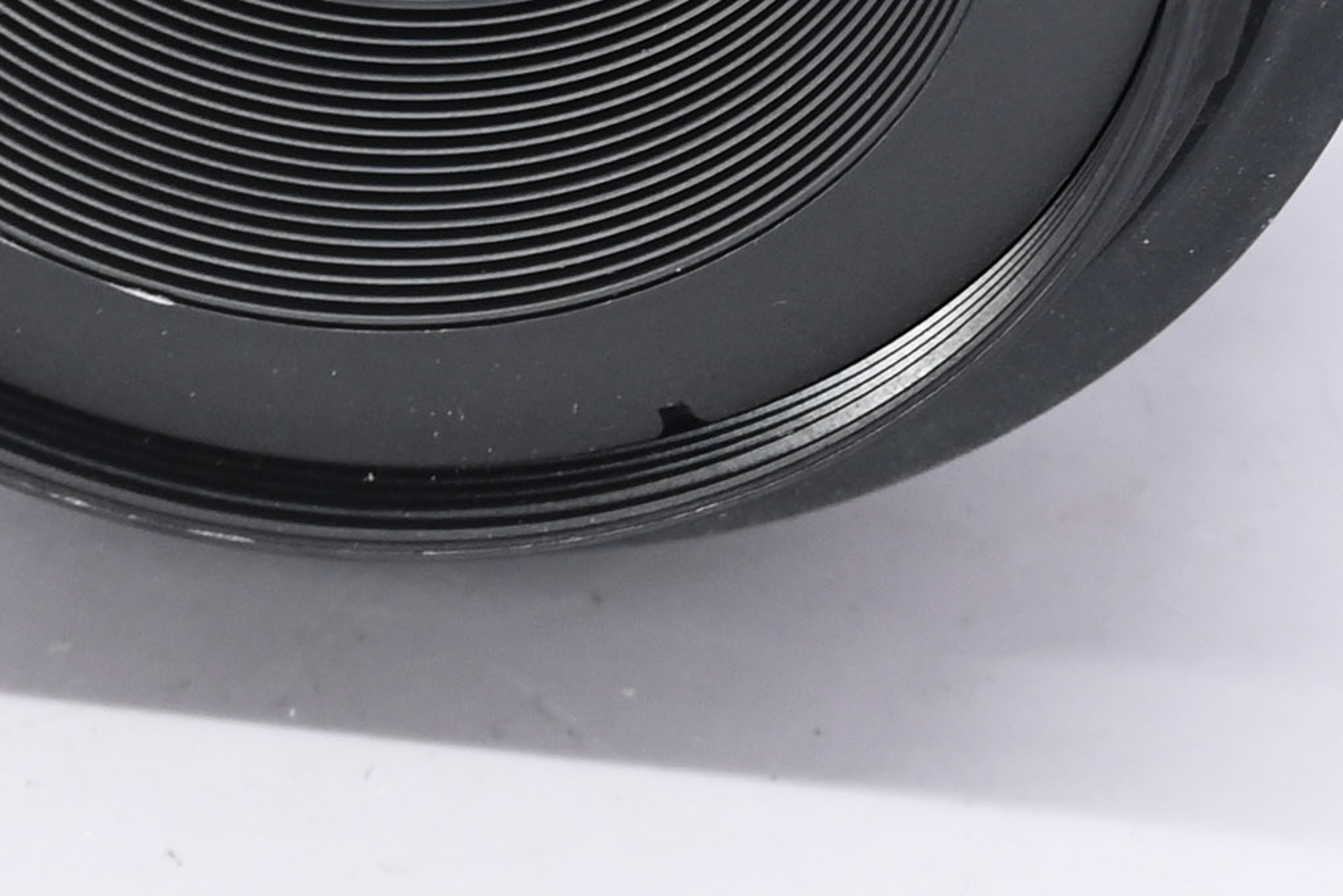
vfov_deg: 4.4
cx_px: 464
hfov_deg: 6.6
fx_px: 11715
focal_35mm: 314
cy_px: -443
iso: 500
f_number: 9
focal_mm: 54
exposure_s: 1/160
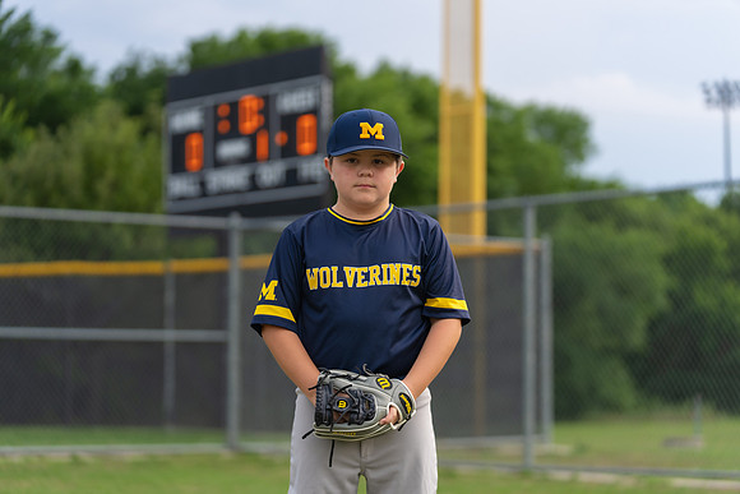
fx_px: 2076
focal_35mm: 101
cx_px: 370
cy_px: 247
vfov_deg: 13.6
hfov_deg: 20.2
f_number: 2.8
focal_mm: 101
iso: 160
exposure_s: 1/320
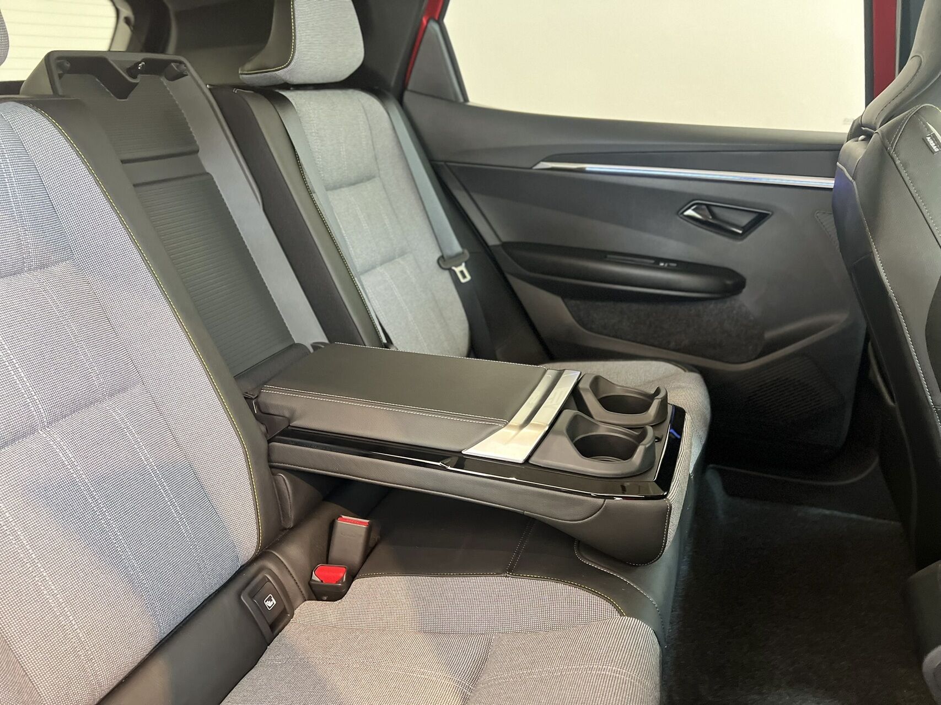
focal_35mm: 26
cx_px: 470
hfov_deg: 67.3
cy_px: 352
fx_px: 707
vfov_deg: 53.1
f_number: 1.5
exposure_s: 1/60
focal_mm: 5.7
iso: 400
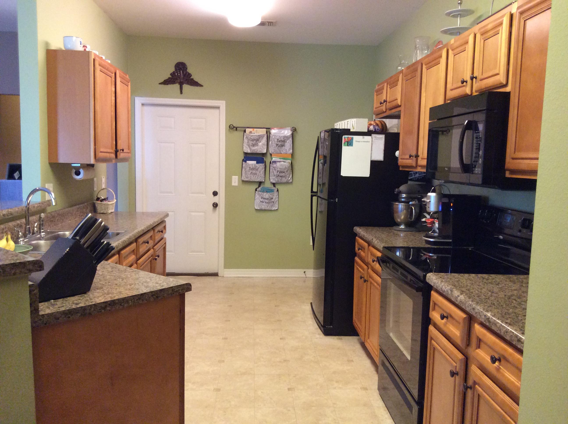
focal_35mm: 32
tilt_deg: -6.8
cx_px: 284
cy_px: 212
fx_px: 524
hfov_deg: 56.9
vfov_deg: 44.1
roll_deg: -1.1
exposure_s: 1/24
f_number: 2.4
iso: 200
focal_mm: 3.3
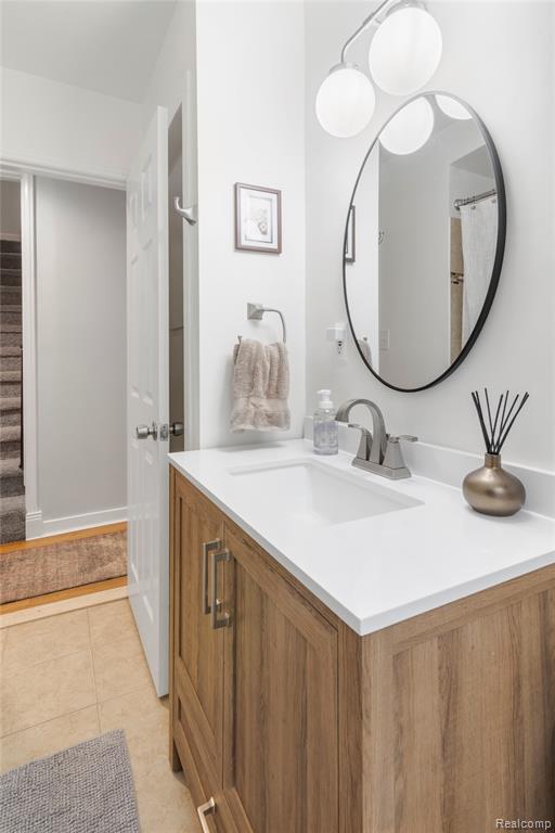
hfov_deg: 70.4
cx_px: 278
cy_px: 416
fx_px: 393
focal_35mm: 17
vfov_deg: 93.3
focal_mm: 17
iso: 160
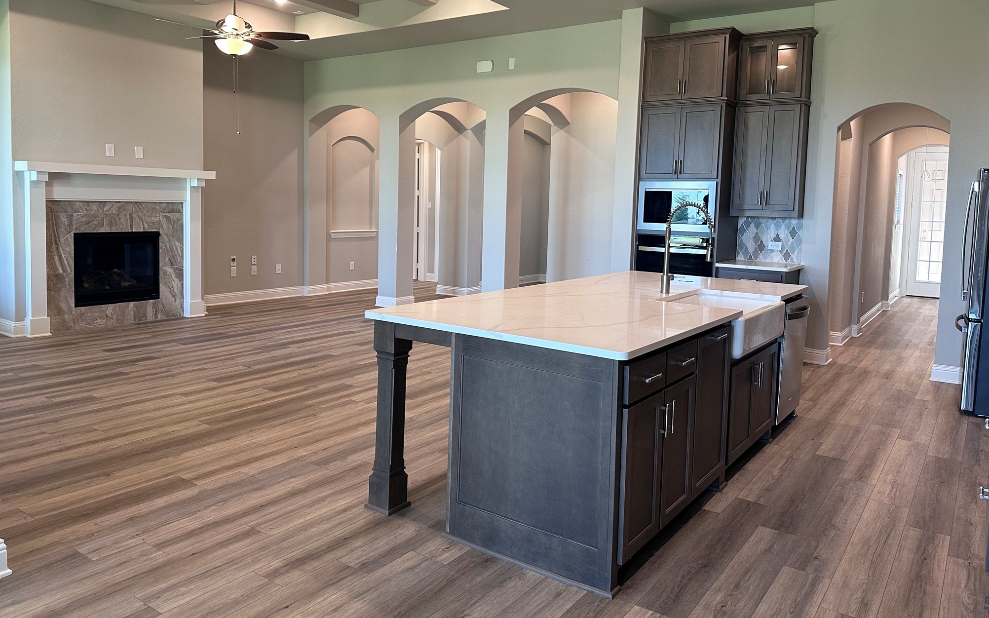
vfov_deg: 47.4
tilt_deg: -4.3
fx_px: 701
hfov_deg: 70.4
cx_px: 502
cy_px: 254
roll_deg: -1.9
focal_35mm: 26
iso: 200
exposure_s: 1/120
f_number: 1.78
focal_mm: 6.86
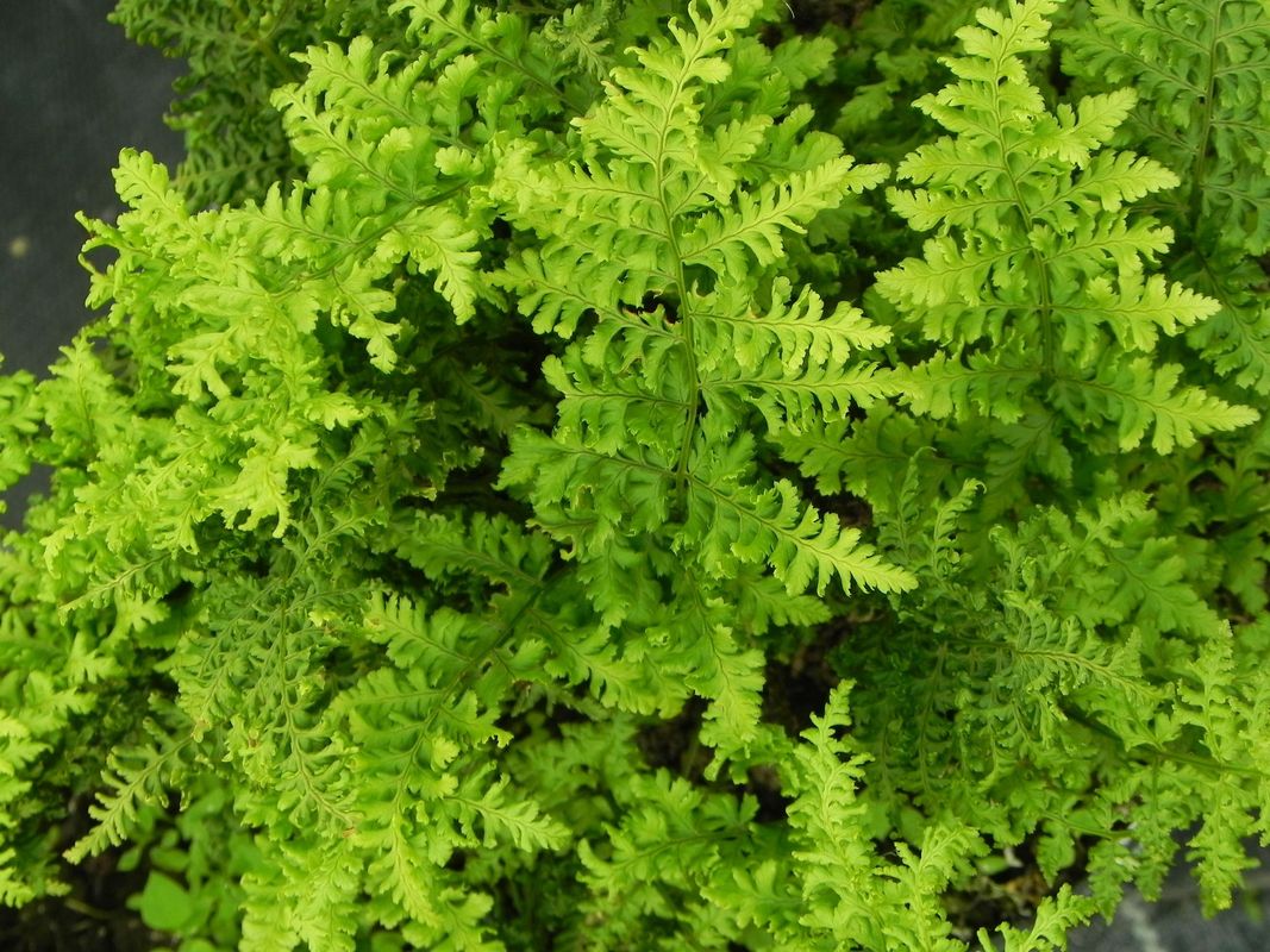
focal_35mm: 184
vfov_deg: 8.1
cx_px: 635
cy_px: 476
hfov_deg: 10.7
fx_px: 6750
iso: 160
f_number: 5
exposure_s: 1/80
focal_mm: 32.7
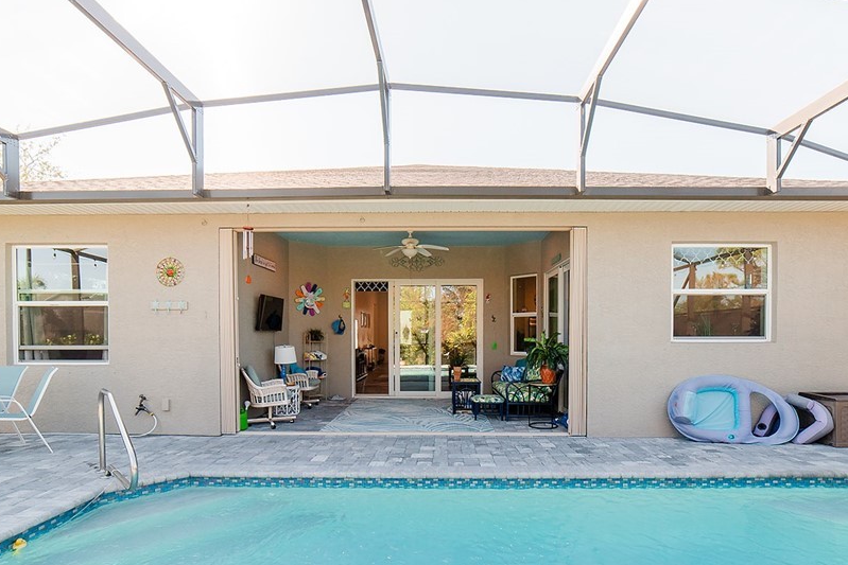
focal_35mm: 19
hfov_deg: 86.9
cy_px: 345
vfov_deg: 63.9
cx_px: 441
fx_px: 448
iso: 500
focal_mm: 14
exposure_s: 1/320
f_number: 8
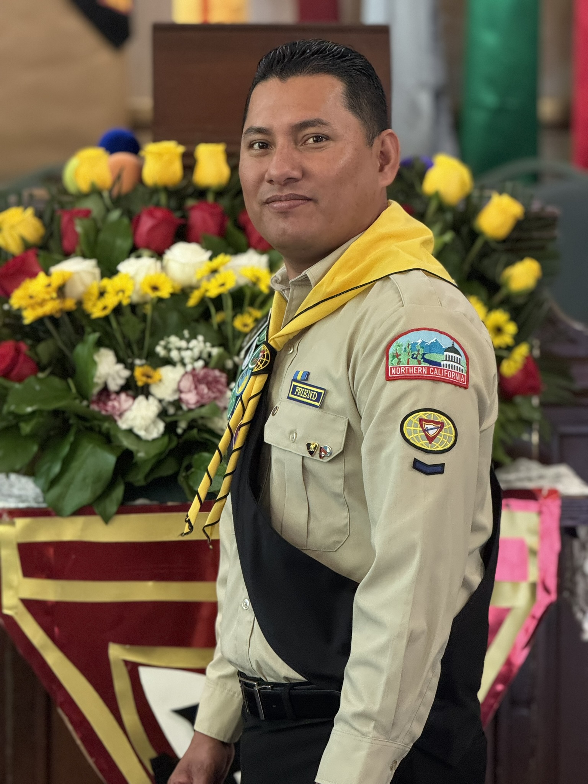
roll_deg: +0.1
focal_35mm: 120
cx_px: 294
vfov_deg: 16.4
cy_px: 392
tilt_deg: -5.7
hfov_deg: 12.3
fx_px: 2718
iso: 500
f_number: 2.8
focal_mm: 15.66
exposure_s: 1/60
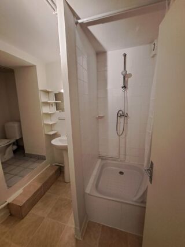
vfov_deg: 106.2
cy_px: 124
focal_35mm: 13
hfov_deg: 89.9
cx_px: 92
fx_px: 93
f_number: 2.2
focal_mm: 1.74
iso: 200
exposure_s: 1/50
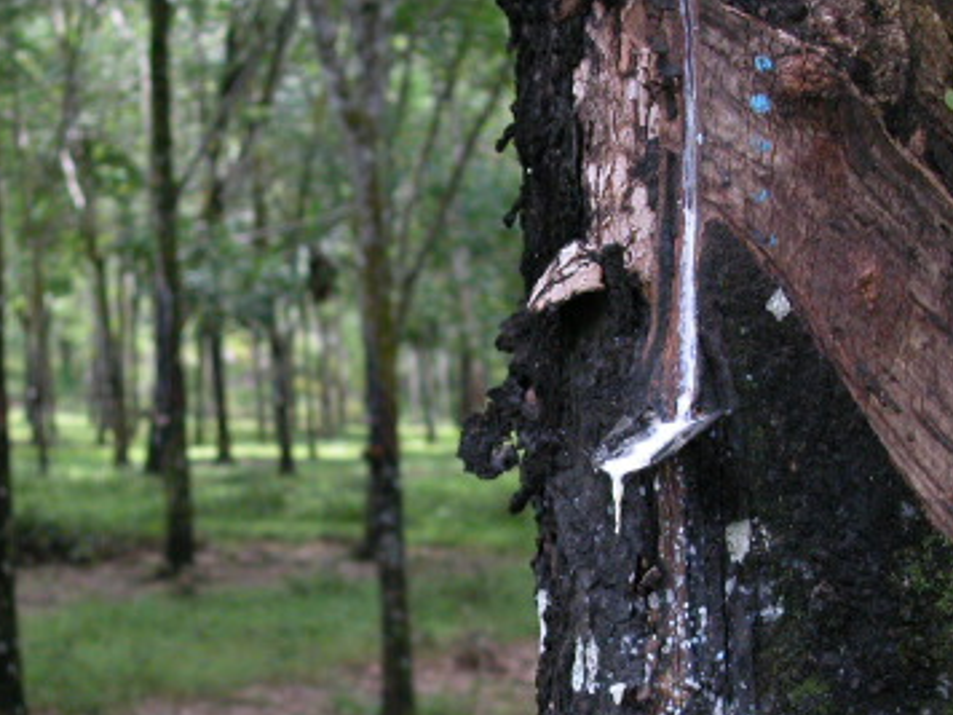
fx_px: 2423
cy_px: 530
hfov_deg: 22.2
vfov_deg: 16.7
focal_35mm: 88
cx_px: 391
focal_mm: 12.4
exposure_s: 1/236
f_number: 3.4
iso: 200
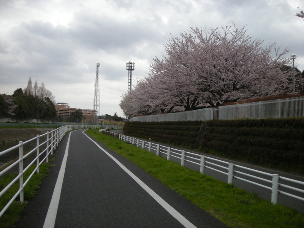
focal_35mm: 35
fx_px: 307
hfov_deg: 52.6
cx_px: 152
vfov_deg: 40.7
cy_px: 114
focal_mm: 5.7
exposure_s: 1/183
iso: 64
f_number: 5.7
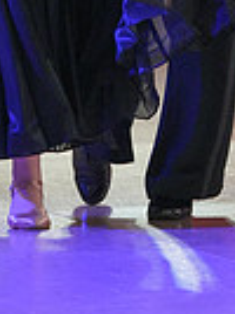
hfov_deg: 4.0
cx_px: 95
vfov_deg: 5.3
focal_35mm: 371
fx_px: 3369
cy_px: -171
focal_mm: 89
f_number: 4
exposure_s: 1/400
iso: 3200
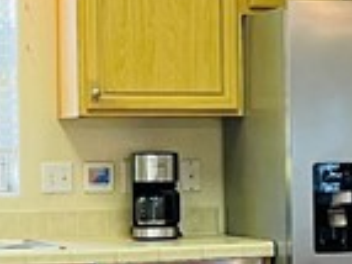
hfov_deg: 10.6
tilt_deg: -1.7
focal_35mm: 179
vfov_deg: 8.3
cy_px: 158
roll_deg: +0.6
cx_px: 571
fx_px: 1819
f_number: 1.6
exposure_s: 1/60
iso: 80
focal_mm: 5.1
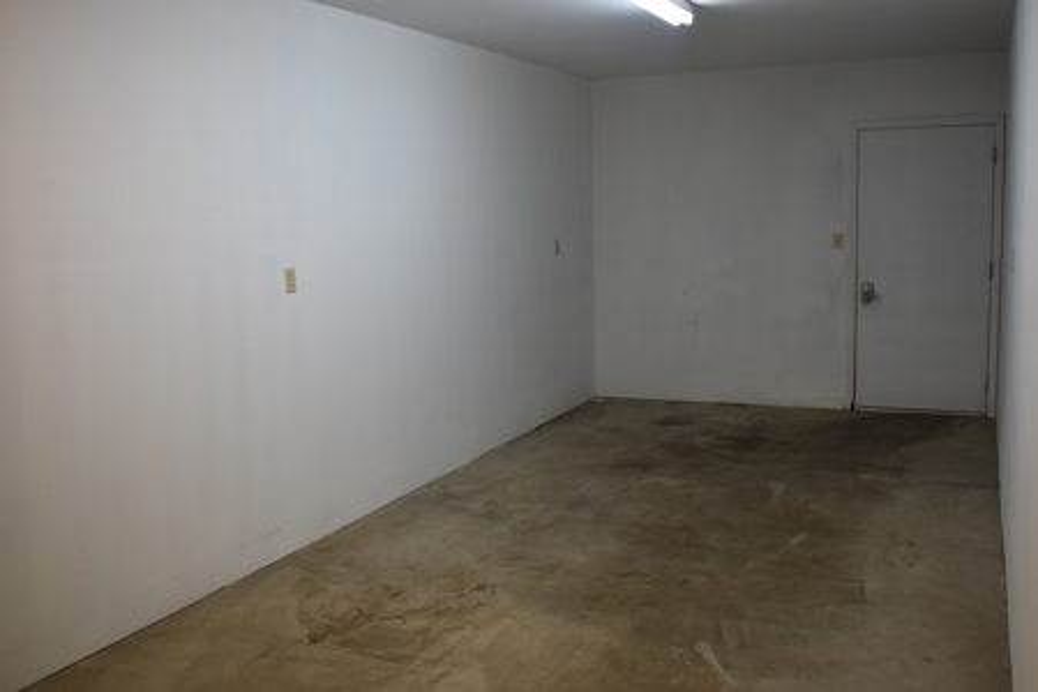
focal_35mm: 34
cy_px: 346
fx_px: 995
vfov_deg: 38.4
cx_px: 519
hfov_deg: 55.1
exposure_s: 1/80
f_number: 4.5
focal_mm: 23
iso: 400
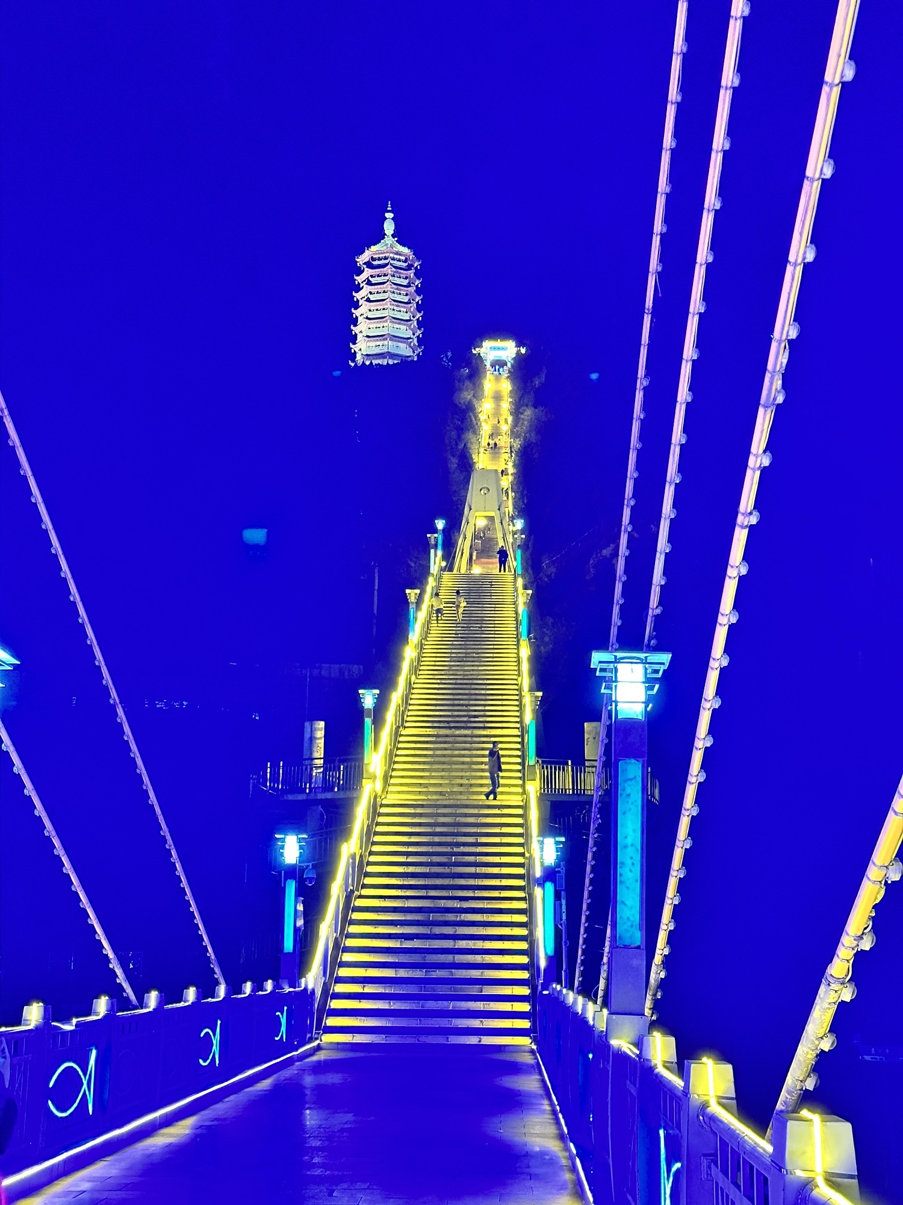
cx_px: 452
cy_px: 602
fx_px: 1670
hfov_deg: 30.3
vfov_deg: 39.7
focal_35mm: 48
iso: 500
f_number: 1.78
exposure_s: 1/25
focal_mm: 6.86
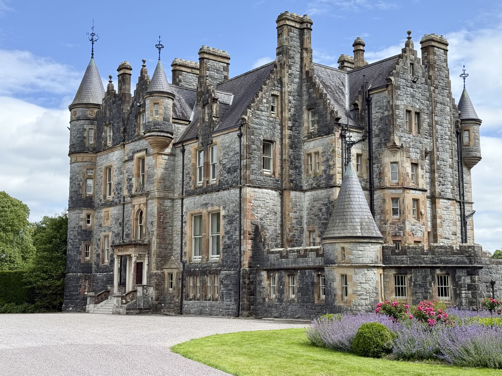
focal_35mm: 48
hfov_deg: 39.7
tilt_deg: +8.2
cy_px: 188
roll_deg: -1.3
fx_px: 696
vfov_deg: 30.3
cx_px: 251
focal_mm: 6.76
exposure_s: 1/3226
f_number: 1.78
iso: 80
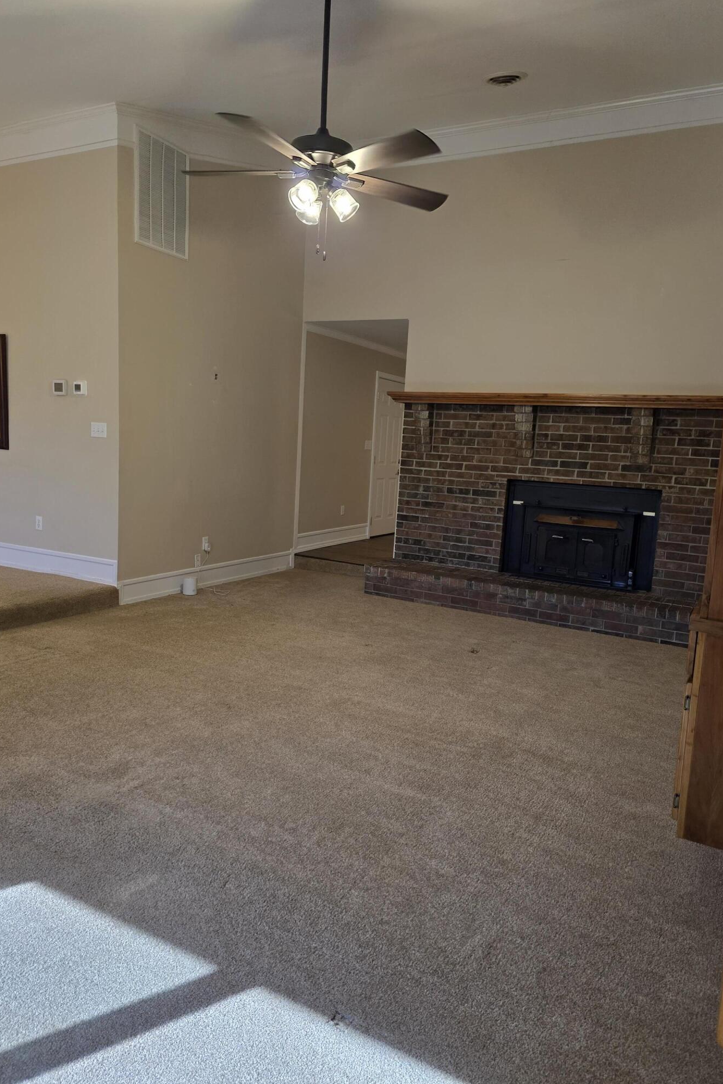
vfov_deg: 73.7
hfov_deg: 53.1
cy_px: 542
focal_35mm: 24
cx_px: 367
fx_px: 723
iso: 400
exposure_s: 1/120
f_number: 1.7
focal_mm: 6.3
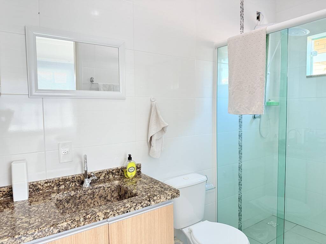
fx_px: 226
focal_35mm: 24
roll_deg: +0.3
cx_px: 163
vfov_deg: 56.8
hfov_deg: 71.6
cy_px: 122
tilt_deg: -2.3
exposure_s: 1/120
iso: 320
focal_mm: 6.76
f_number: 1.78
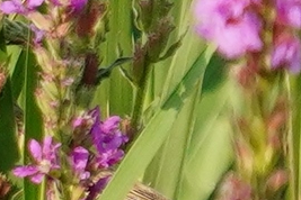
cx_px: 18
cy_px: 173
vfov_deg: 0.7
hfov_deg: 1.0
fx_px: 16905
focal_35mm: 2022
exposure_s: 1/640
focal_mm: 600
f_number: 7.1
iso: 400
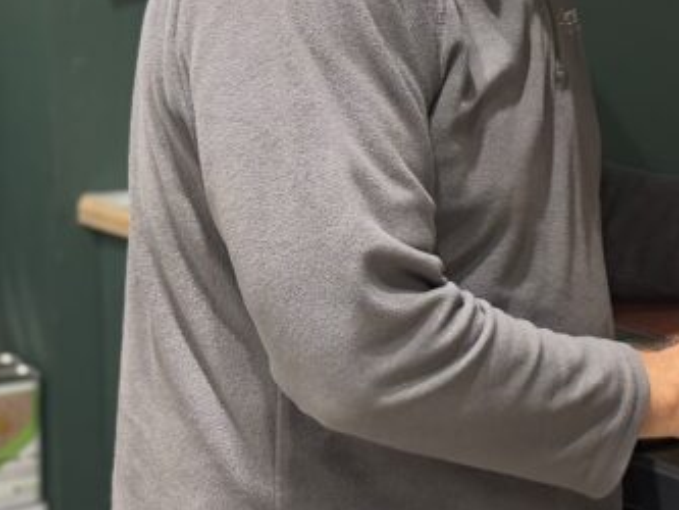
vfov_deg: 9.2
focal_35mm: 160
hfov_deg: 12.1
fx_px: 3140
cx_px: 781
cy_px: 57
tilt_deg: -7.4
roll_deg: +0.0
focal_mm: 5.96
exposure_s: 1/50
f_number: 1.6
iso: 64
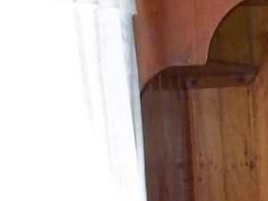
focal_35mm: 223
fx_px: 1726
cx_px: 588
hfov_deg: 8.3
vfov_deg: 6.5
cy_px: 412
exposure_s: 1/30
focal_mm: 5.9
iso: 160
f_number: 3.3
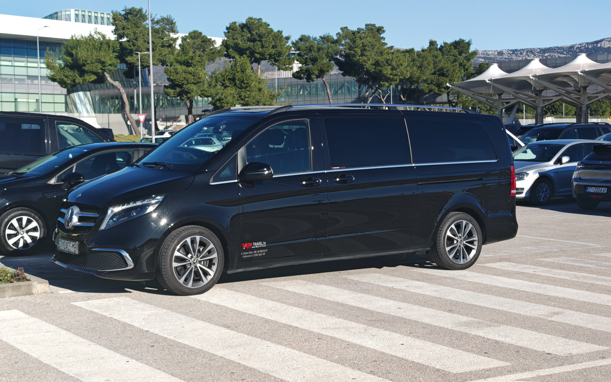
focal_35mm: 58
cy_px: 162
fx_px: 966
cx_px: 309
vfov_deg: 22.3
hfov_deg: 35.1
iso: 50
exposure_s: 1/1200
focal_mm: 6.83
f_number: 16
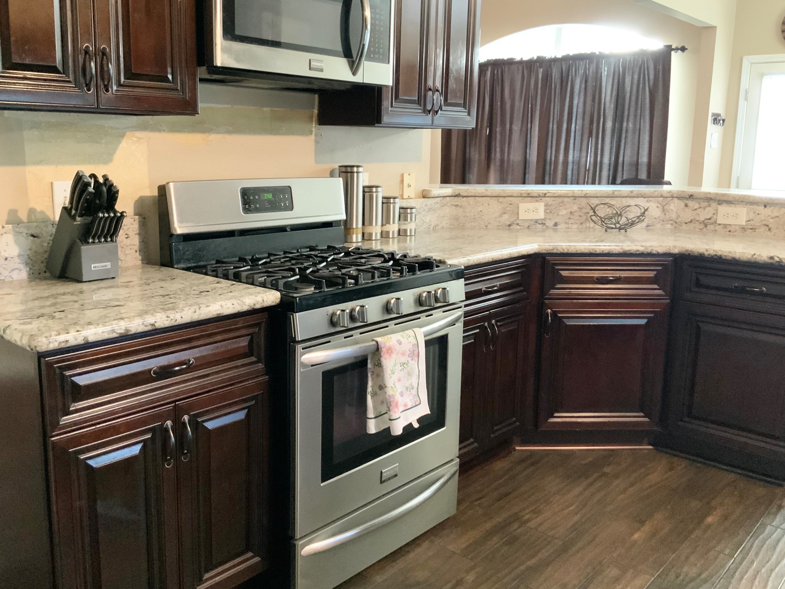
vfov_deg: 44.1
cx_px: 368
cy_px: 274
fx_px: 726
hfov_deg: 56.8
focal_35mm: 32
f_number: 1.8
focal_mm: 3
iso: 320
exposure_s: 1/30
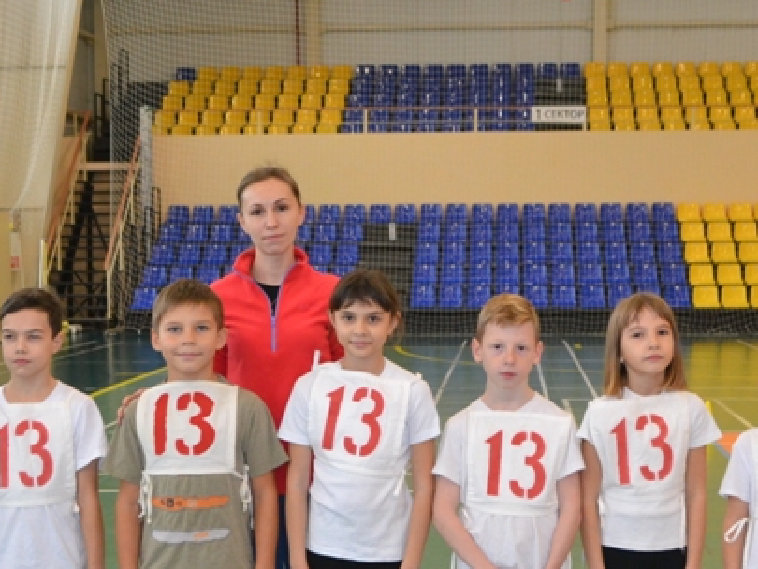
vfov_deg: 19.8
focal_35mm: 74
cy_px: 400
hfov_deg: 26.3
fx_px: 1621
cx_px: 406
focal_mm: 26
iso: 1600
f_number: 4.2
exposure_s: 1/60
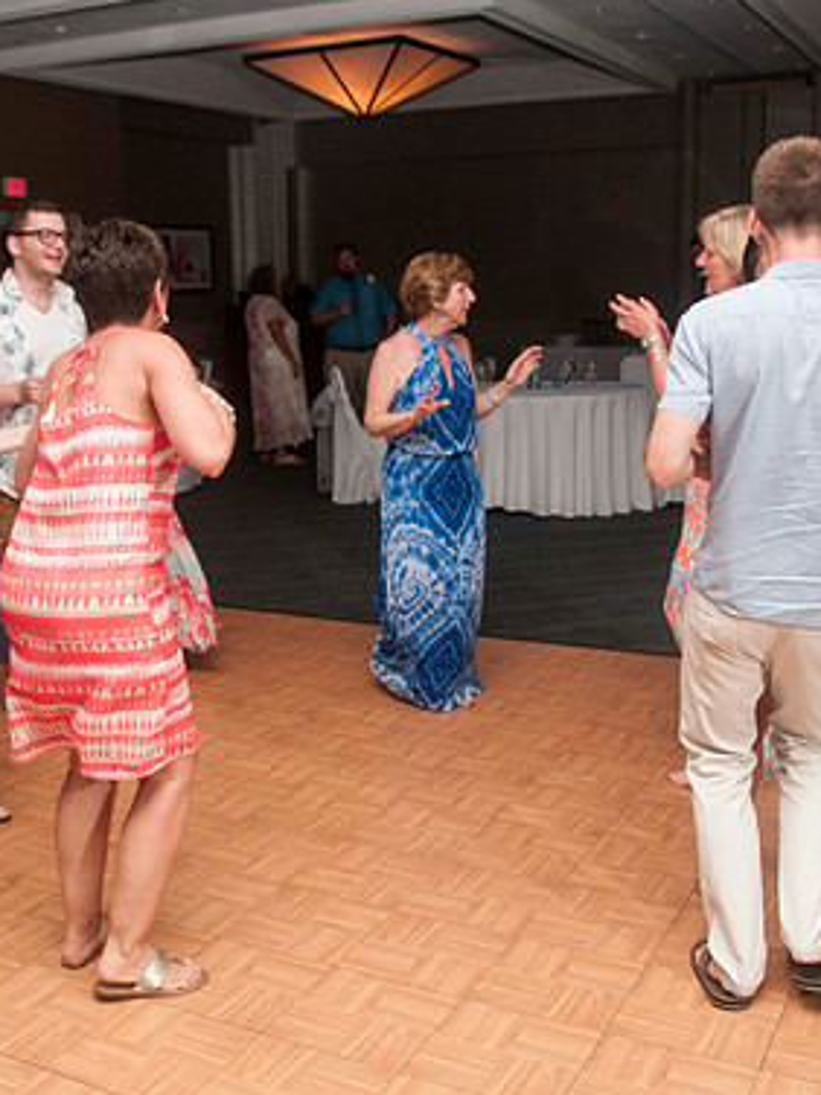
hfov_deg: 35.8
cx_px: 323
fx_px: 1265
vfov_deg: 46.8
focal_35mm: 40
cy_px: 549
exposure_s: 1/60
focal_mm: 18
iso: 400
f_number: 5.6
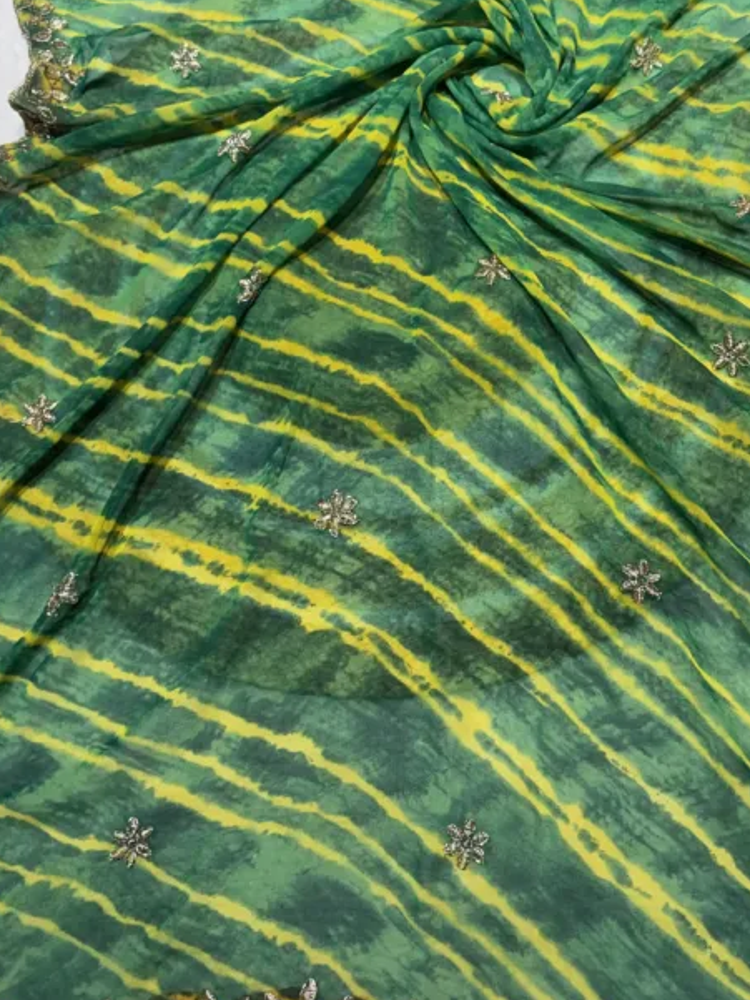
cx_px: 461
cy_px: 427
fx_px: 1126
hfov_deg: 36.7
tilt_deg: -67.0
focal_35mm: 39
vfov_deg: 47.7
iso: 80
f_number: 1.6
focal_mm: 5.96
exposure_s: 1/100
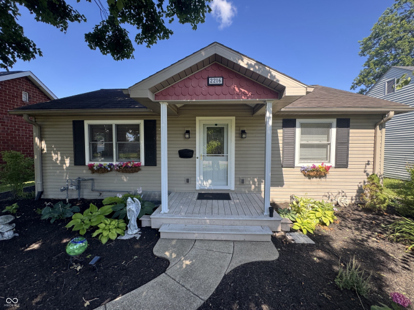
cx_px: 207
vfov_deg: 85.7
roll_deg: -0.1
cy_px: 155
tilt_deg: -1.5
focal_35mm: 14
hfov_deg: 102.1
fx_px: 167
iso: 40
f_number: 2.2
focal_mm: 2.22
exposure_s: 1/262
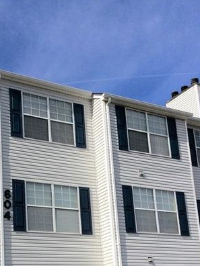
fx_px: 416
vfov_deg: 34.2
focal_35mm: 54
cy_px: 222
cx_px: 62
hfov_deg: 26.8
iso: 32
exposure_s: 1/3584
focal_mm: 3.3
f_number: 2.4
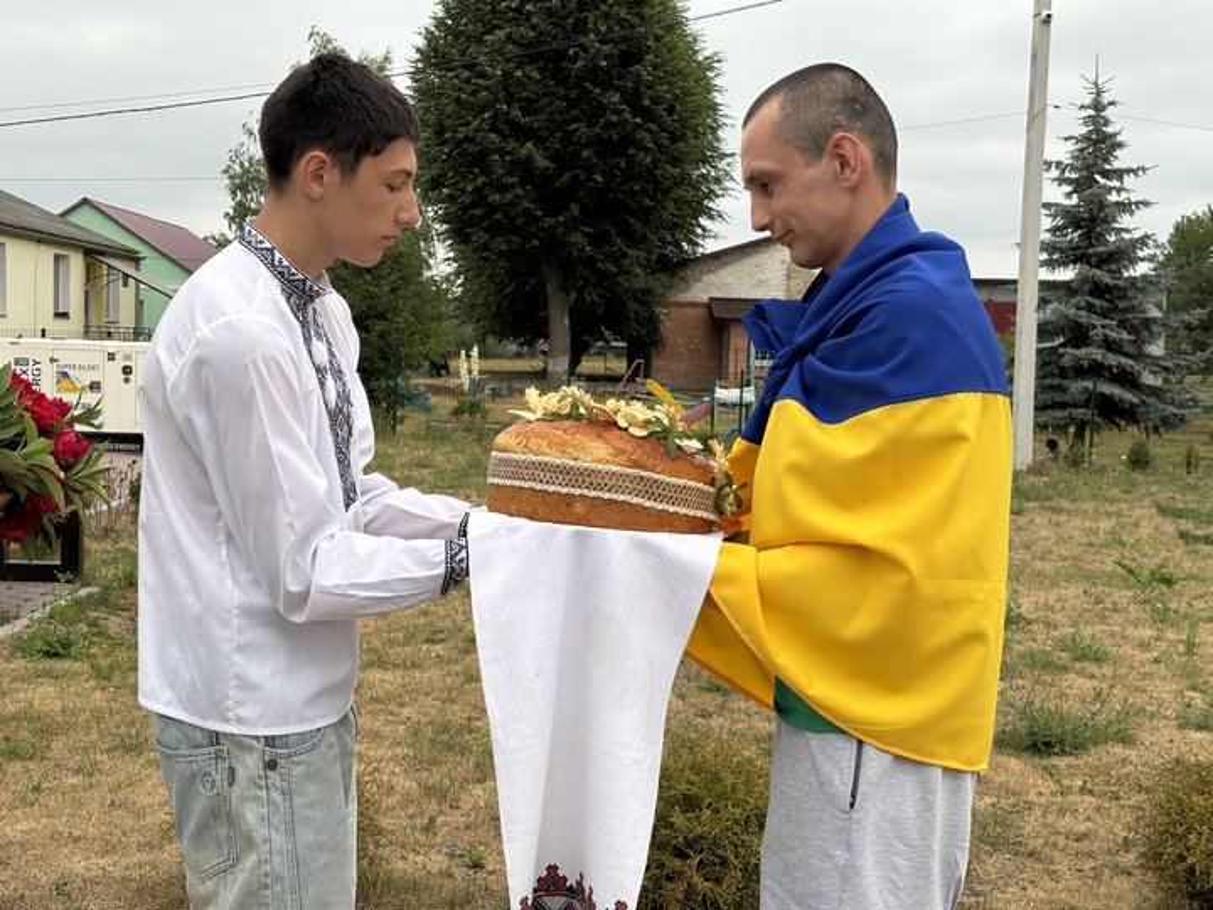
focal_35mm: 52
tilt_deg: -4.6
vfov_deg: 28.0
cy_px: 455
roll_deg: +2.7
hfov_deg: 36.8
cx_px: 606
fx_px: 1822
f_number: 1.6
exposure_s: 1/410
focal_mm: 5.96
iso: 32
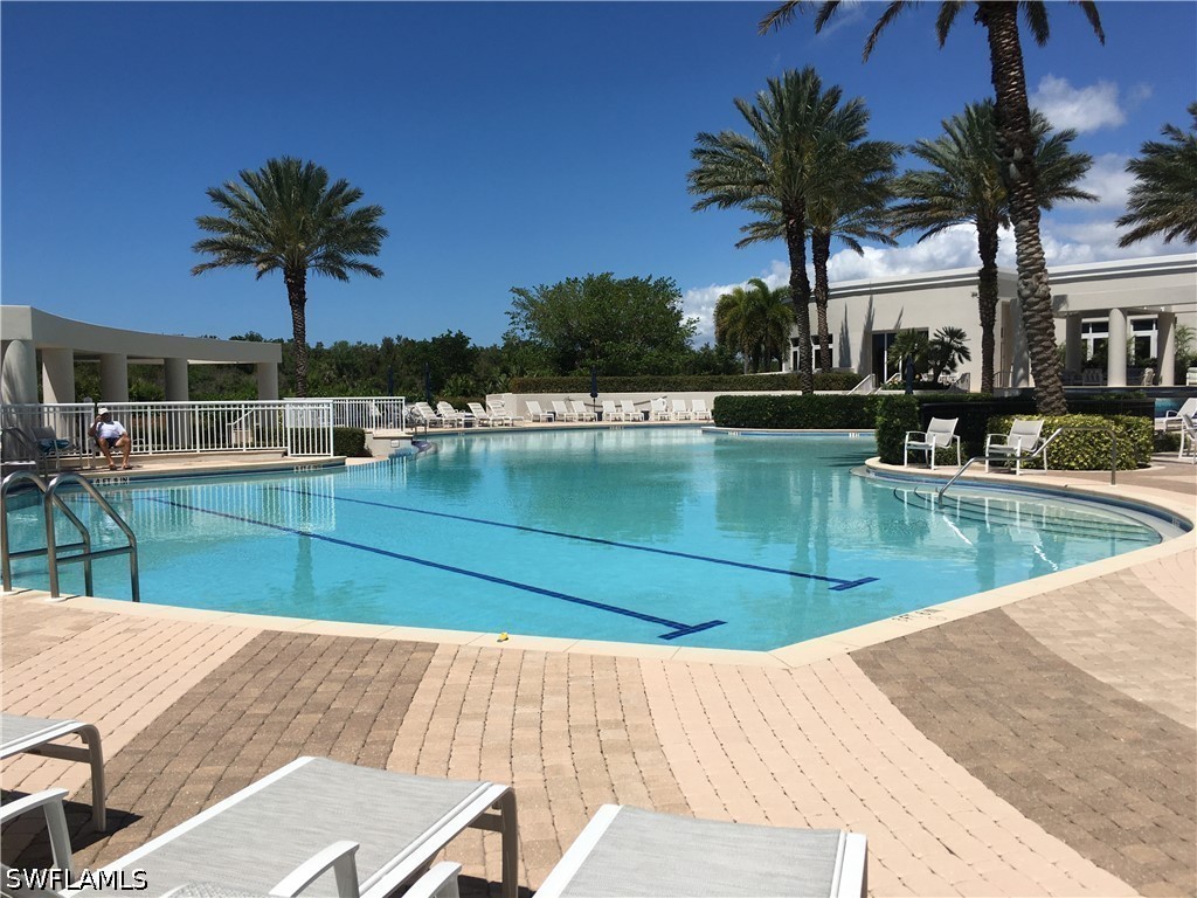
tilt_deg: -2.6
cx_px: 598
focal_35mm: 29
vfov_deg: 48.2
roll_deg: +0.4
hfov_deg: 61.7
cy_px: 449
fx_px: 1003
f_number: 2.2
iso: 25
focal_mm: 4.15
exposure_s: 1/3663
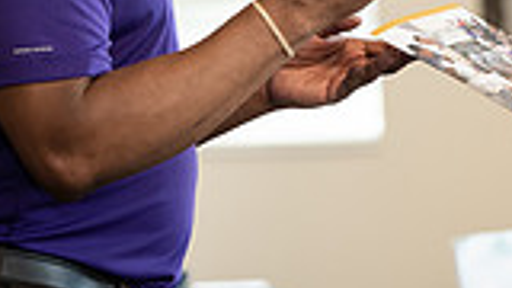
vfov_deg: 2.8
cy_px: 101
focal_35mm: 441
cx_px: 717
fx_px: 5987
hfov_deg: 4.9
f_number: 3.5
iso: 800
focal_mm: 116
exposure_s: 1/200
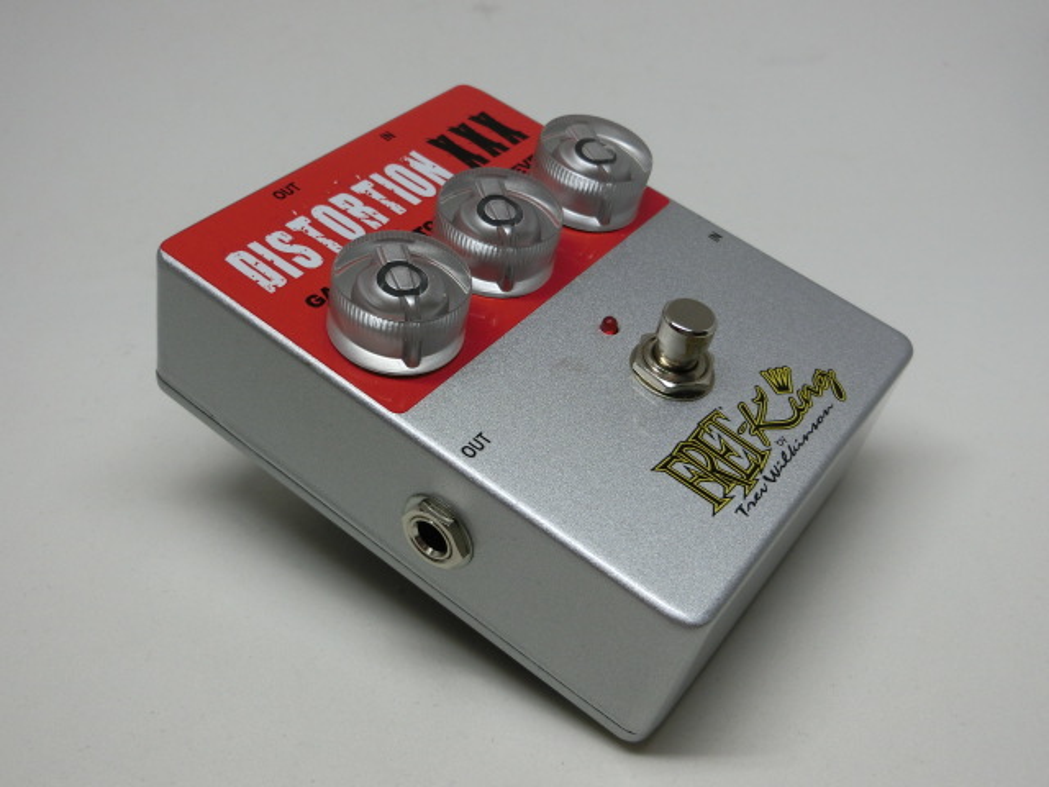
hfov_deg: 47.9
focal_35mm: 39
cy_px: 394
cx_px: 524
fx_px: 1182
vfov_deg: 36.8
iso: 80
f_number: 4.1
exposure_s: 1/125
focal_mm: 6.9
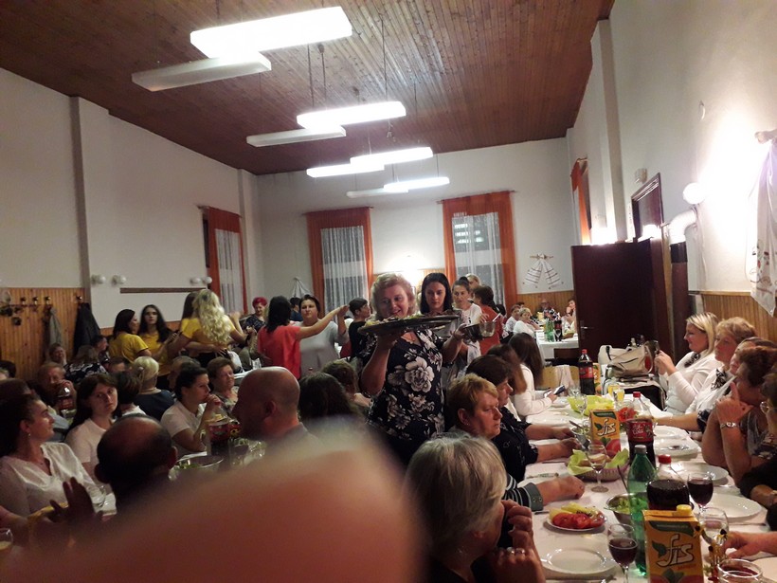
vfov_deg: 51.4
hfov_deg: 65.3
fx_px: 606
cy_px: 292
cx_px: 388
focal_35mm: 27
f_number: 1.9
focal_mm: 3.6
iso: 320
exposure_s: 1/25
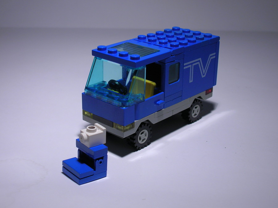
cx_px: 139
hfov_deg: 33.3
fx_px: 465
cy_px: 104
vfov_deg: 25.2
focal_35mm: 58
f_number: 3.5
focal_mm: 9.7
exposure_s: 1/31.5
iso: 50
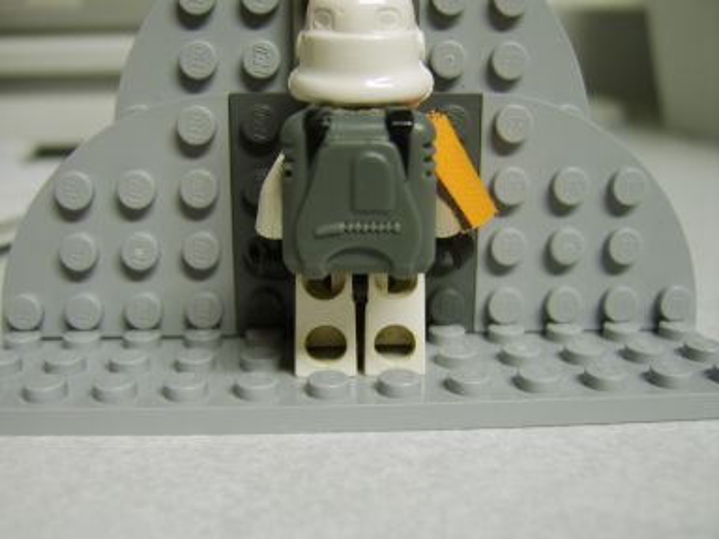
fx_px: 644
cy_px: 270
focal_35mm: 31
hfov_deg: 58.4
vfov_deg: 45.4
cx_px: 360
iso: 71
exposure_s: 1/8
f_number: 2.7
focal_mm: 8.13
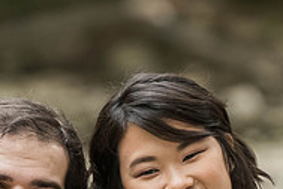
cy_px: 205
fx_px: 4677
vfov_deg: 2.3
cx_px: 107
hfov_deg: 3.5
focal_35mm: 595
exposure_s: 1/500
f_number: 4
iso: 2000
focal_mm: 190
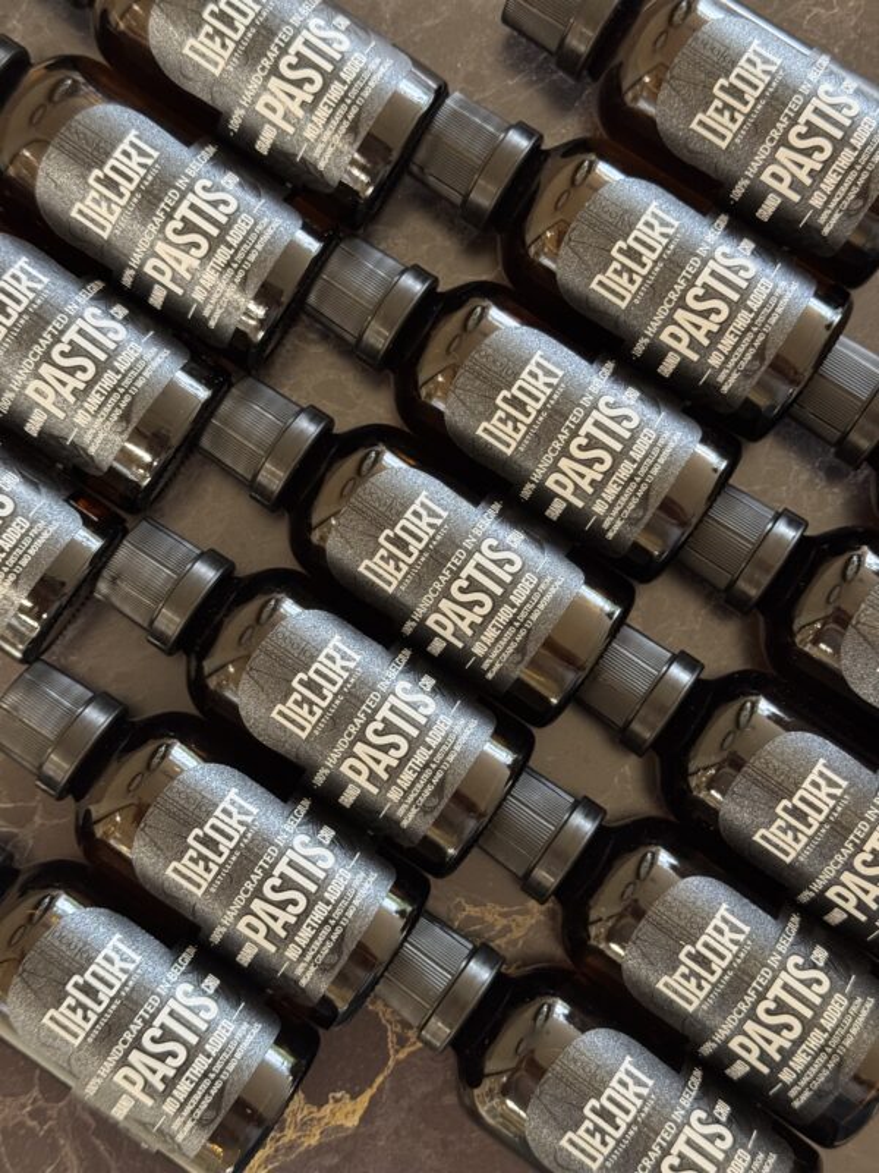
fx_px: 1625
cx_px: 440
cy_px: 586
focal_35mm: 48
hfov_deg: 30.3
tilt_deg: -86.7
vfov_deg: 39.7
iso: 200
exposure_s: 1/50
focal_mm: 6.76
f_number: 1.78
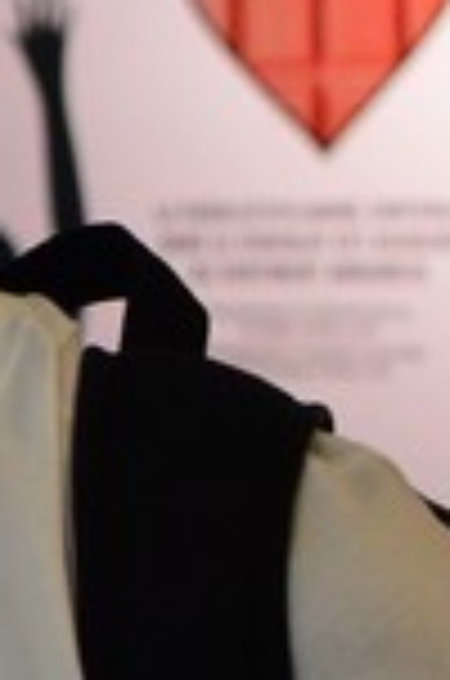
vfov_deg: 5.8
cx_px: -1377
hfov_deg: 3.6
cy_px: 642
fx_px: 6713
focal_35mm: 356
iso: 1600
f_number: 3.5
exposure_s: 1/320
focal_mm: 35
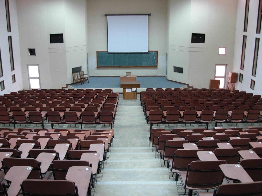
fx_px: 288
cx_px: 131
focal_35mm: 38
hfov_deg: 49.0
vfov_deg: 37.7
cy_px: 98
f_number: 2.9
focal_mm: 6.3
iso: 200
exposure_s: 1/16.4
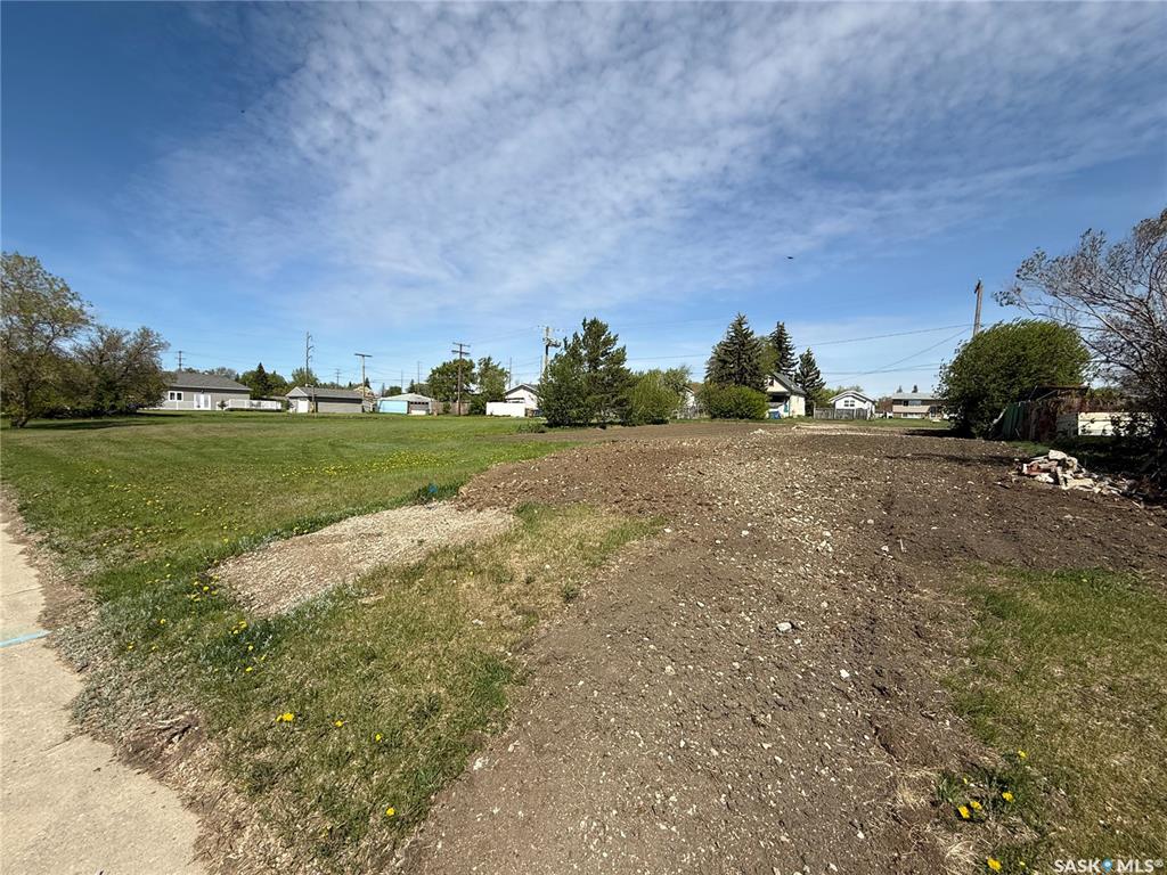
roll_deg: -2.0
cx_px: 584
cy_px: 438
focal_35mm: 14
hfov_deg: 102.1
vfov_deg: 85.7
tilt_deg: -3.0
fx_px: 472
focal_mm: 2.22
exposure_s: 1/2976
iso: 50
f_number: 2.2
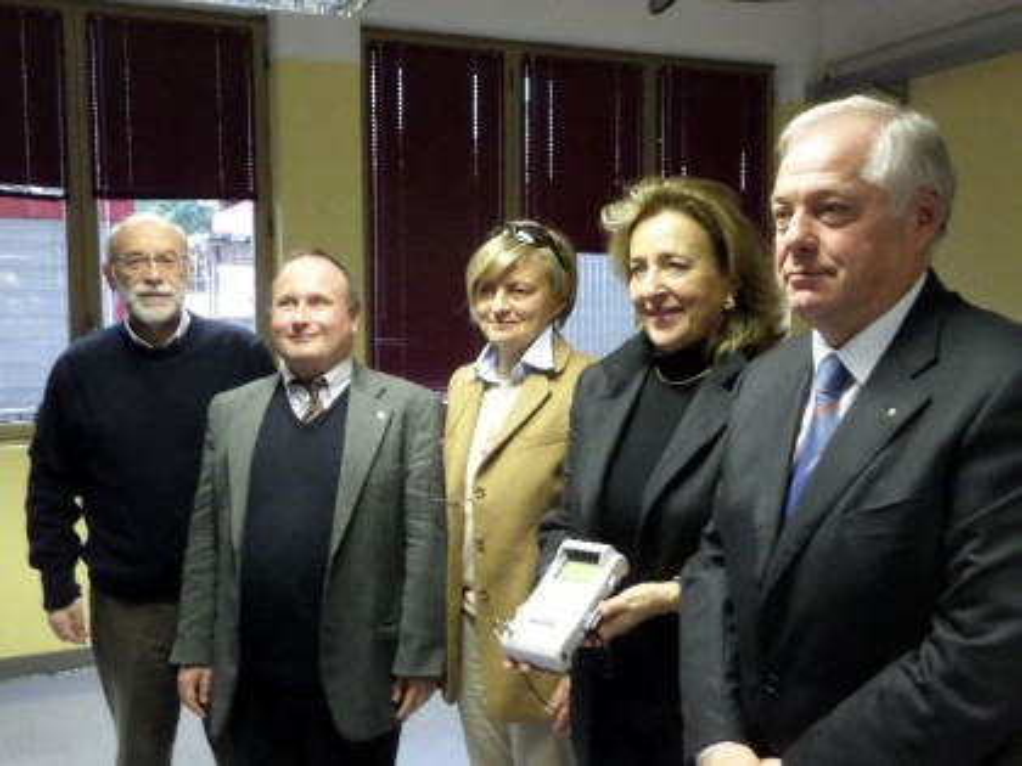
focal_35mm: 37
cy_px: 383
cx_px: 511
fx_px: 1092
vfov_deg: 38.7
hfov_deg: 50.1
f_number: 3.7
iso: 400
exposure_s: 1/15
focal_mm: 6.7
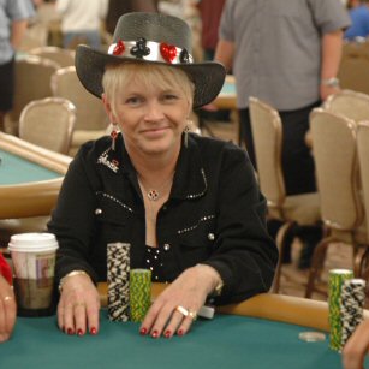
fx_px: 1592
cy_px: 184
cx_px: 156
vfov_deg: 13.2
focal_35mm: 132
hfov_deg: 13.2
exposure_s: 1/60
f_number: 3.5
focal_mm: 68
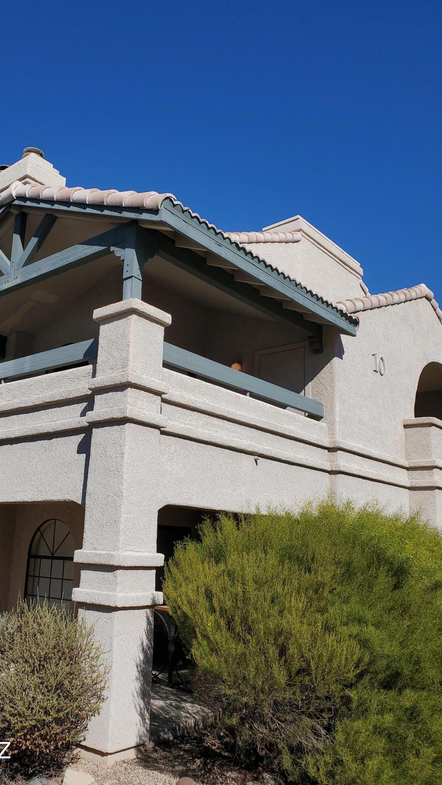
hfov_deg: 39.7
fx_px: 604
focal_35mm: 29
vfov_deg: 66.1
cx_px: 148
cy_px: 386
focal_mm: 4.3
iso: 50
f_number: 2.4
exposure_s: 1/2780
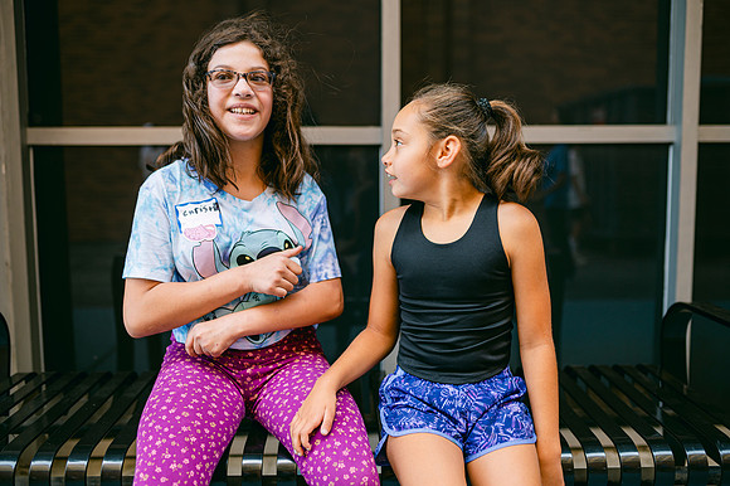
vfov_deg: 37.8
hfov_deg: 54.5
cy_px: 243
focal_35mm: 35
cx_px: 365
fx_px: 709
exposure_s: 1/200
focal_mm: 35
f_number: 2
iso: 100
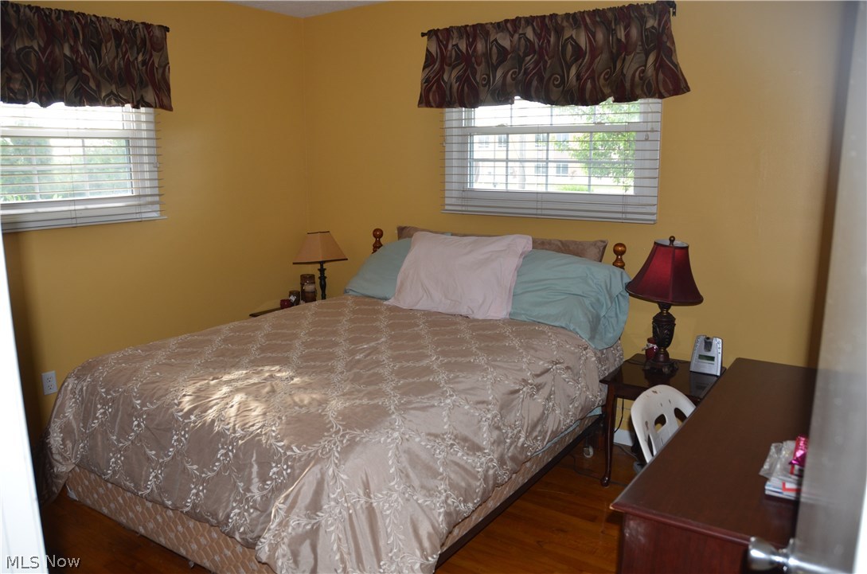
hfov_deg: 67.5
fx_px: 649
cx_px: 434
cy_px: 287
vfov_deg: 47.7
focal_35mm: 27
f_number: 4
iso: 400
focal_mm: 18
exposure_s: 1/60
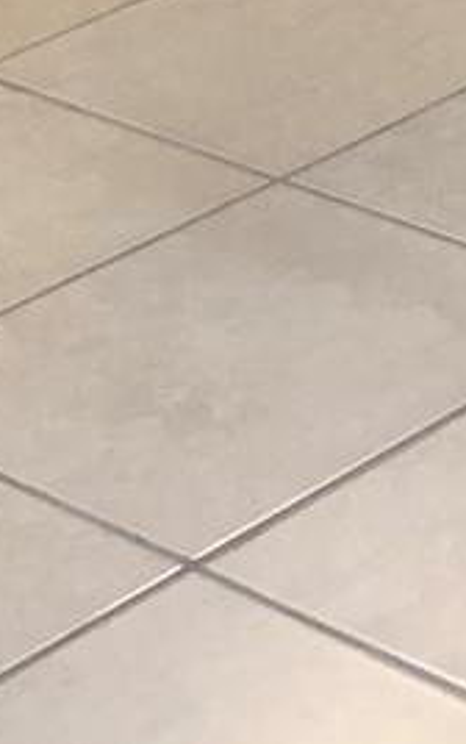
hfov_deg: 6.8
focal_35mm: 177
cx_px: 1312
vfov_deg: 10.6
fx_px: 3589
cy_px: -836
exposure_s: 1/15
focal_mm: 4
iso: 50
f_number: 1.8
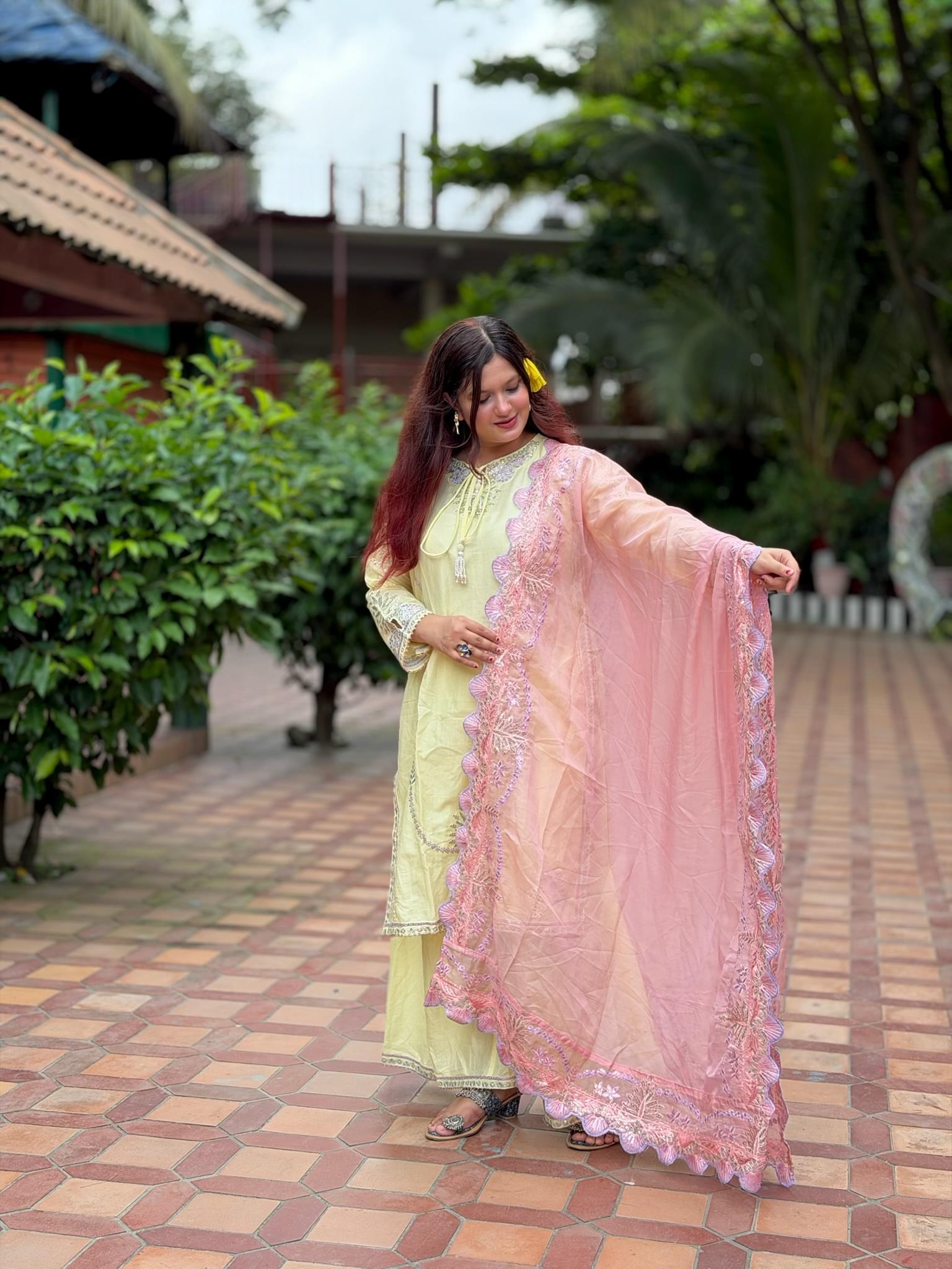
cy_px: 634
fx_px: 1760
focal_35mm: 48
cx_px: 476
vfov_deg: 39.7
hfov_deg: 30.3
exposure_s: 1/549
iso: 64
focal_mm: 6.76
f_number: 1.78
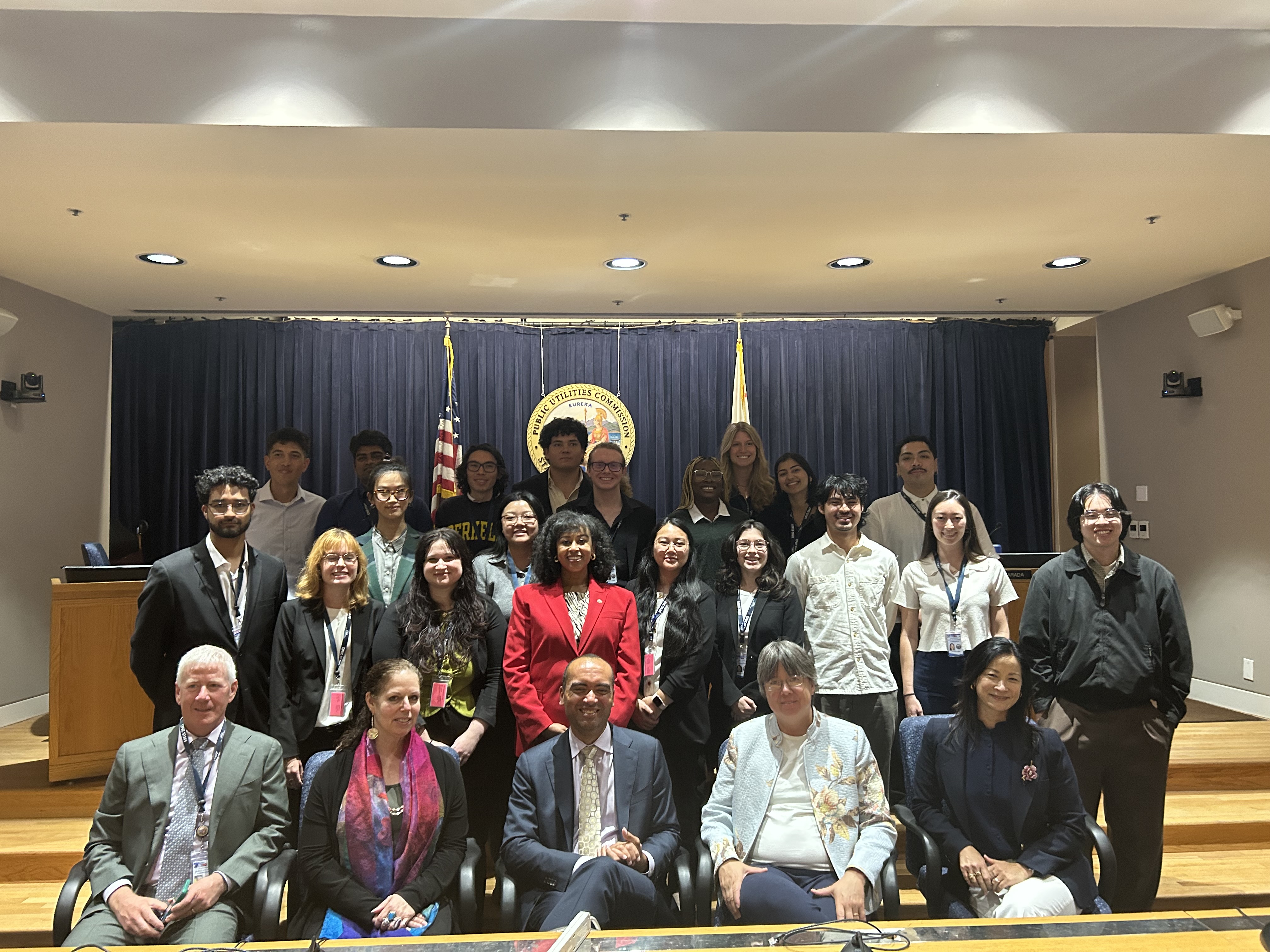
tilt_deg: +3.5
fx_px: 954
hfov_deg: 67.3
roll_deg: +0.0
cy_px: 476
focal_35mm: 26
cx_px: 635
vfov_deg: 53.1
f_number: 1.5
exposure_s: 1/40
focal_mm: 5.7
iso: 400
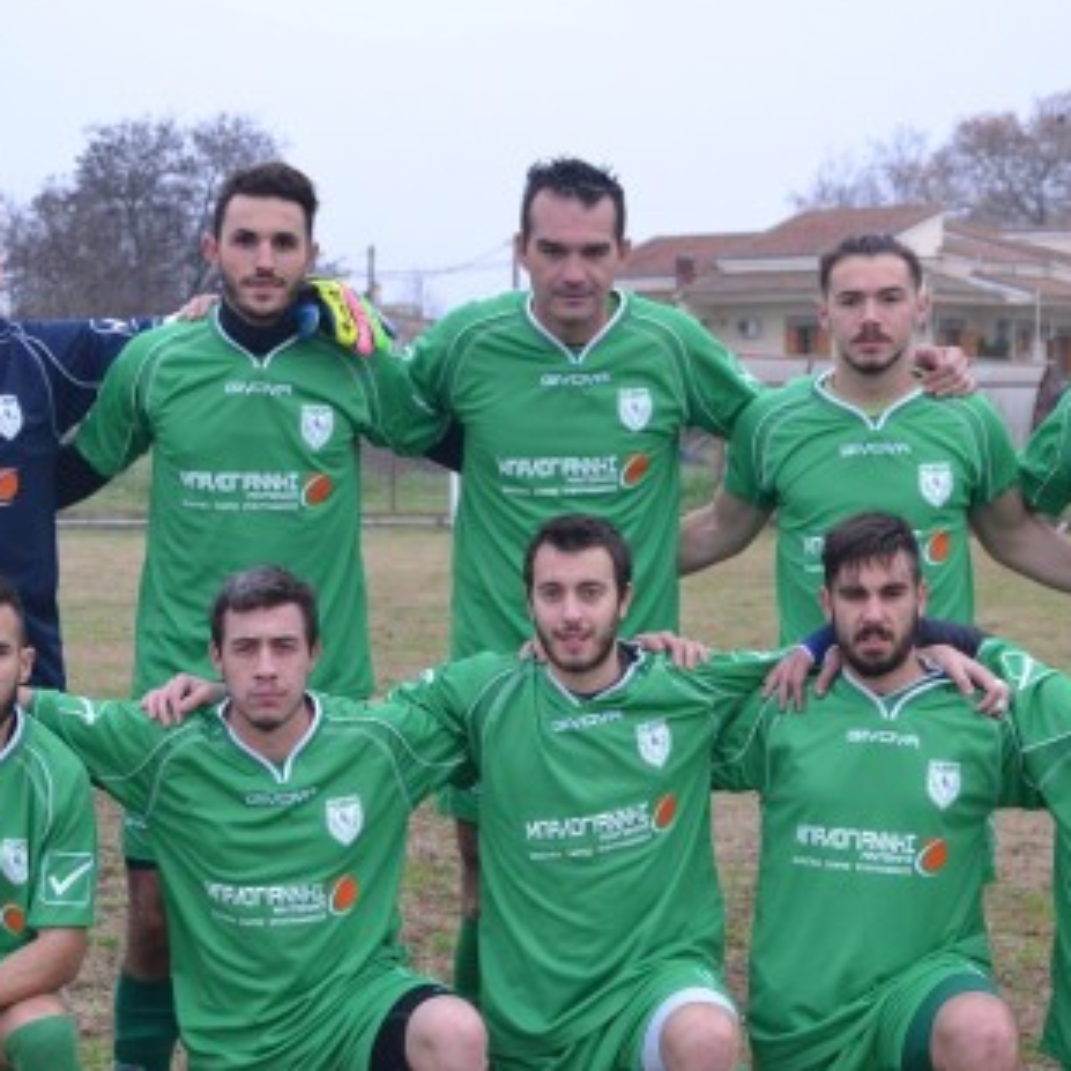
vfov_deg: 17.7
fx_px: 3430
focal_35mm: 98
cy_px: 714
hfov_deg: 17.7
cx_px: 482
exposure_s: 1/500
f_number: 5
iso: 900
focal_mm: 36
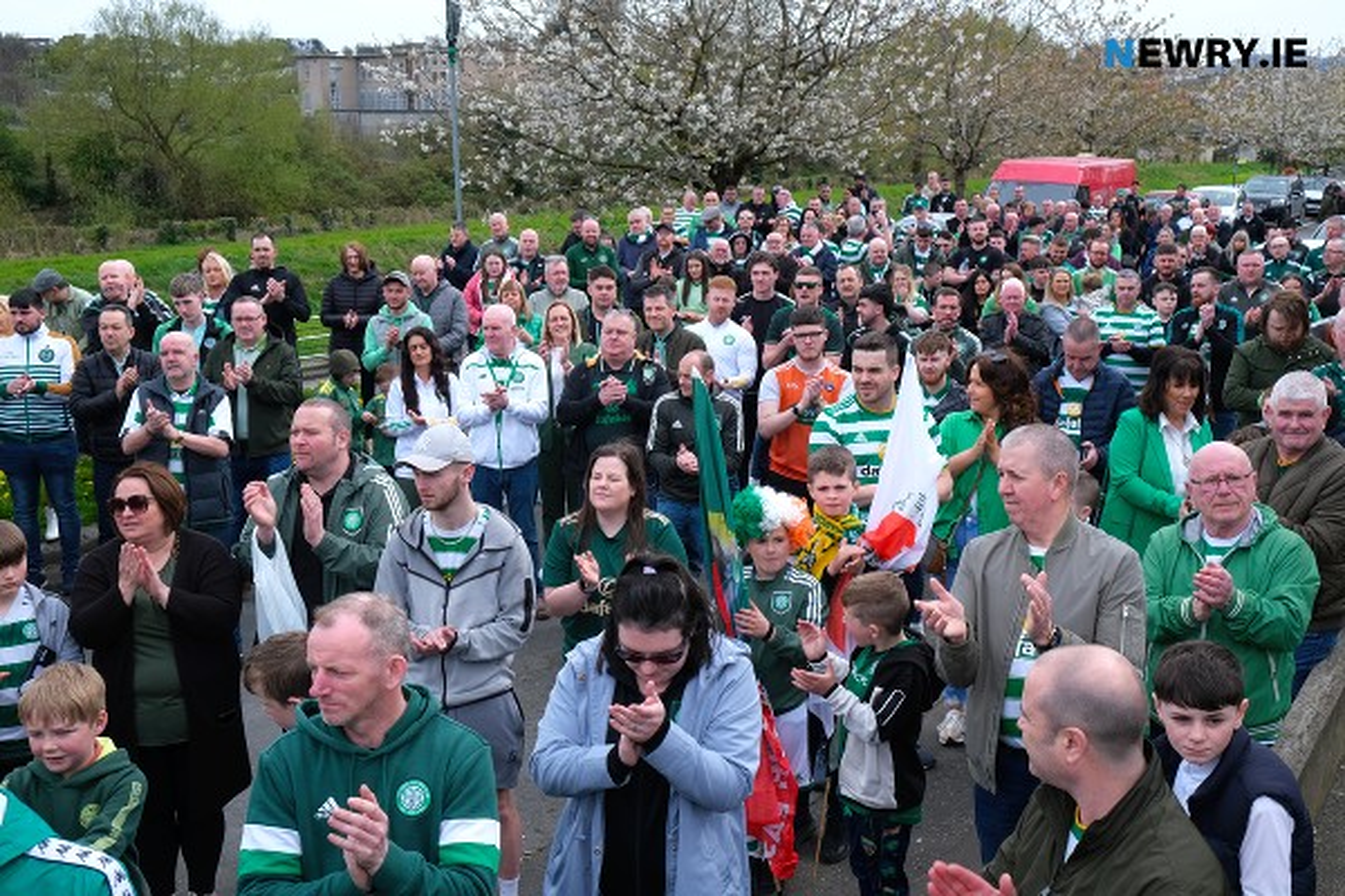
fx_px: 1420
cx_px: 672
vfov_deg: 35.1
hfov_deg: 50.7
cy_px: 448
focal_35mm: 38
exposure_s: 1/400
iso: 400
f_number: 6.4
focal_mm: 25.4
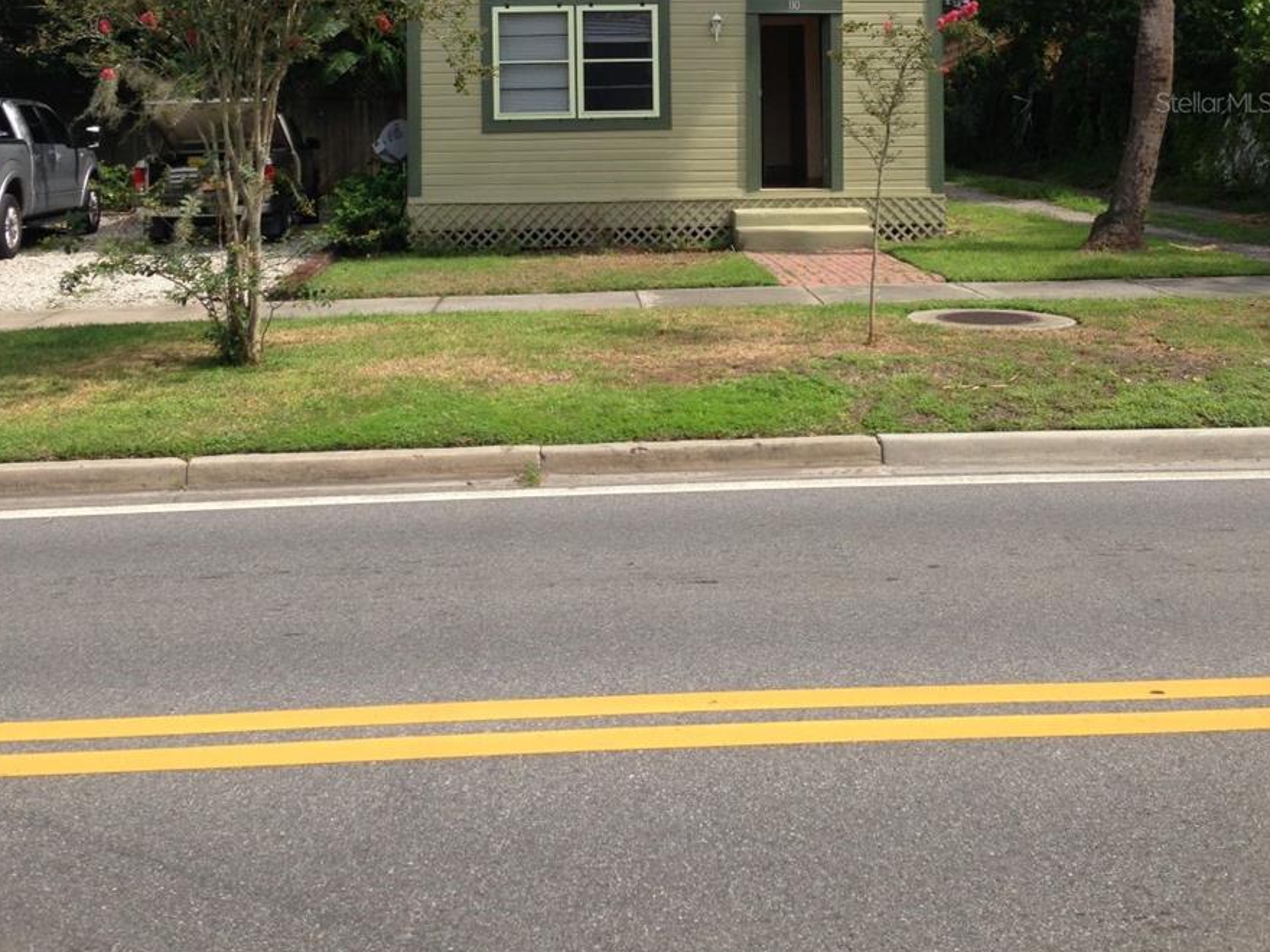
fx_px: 1651
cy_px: 102
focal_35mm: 45
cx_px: 629
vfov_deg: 30.8
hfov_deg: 42.1
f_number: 2.4
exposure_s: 1/834
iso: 50
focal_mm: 4.13
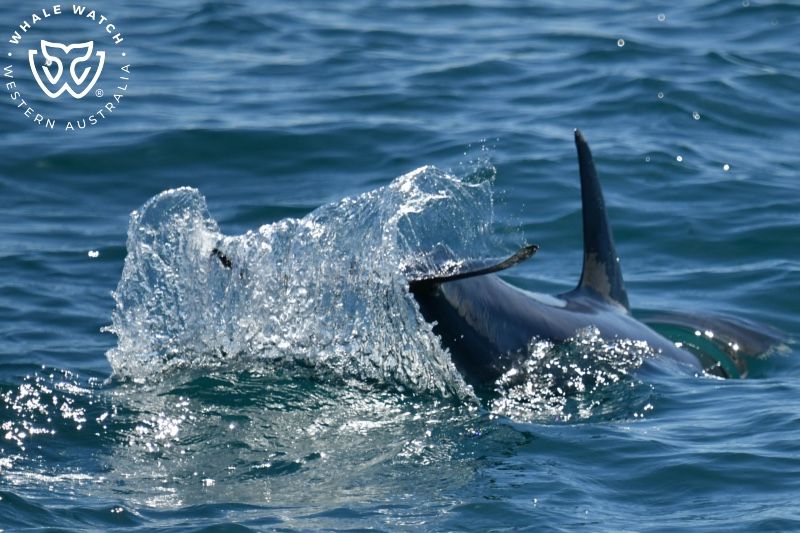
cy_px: 266
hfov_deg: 3.4
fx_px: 13330
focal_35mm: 600
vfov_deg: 2.3
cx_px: 400
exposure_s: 1/8000
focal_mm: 600
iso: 800
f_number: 6.3
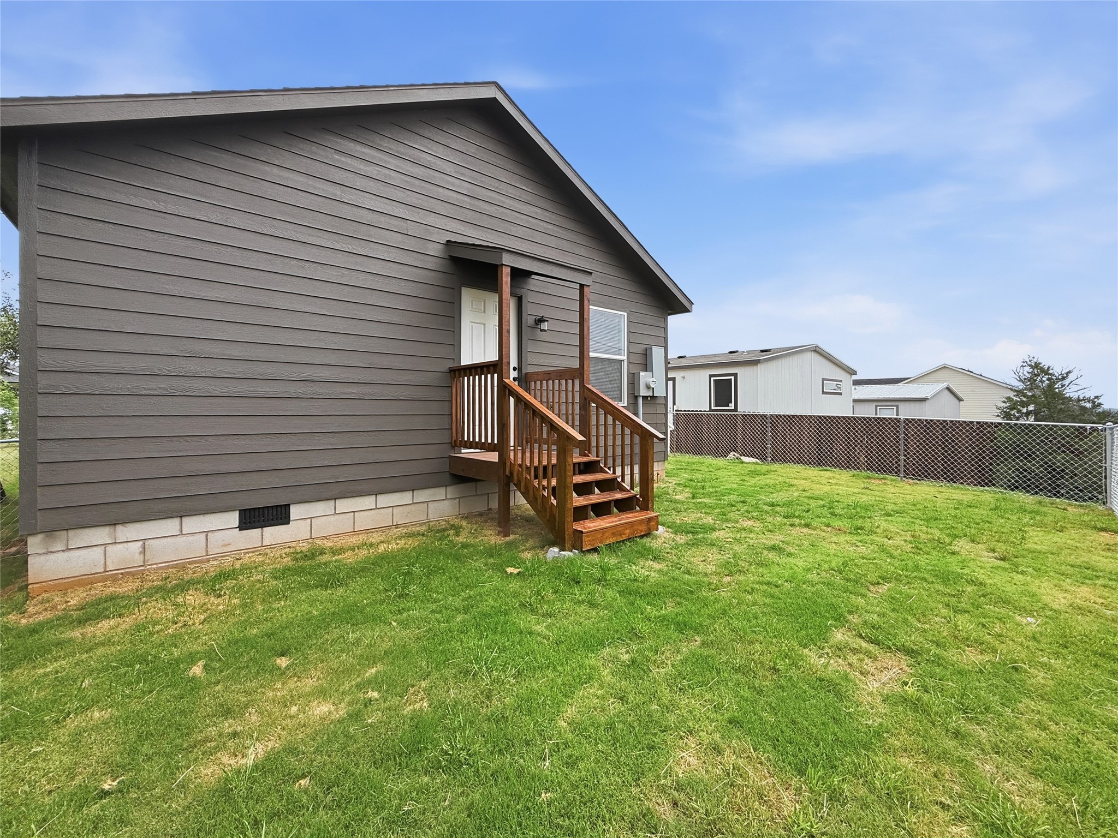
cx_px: 559
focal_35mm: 14
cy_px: 419
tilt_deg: -0.5
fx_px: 452
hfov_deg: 102.1
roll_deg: +0.5
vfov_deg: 85.7
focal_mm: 2.2
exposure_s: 1/522
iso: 64
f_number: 2.2
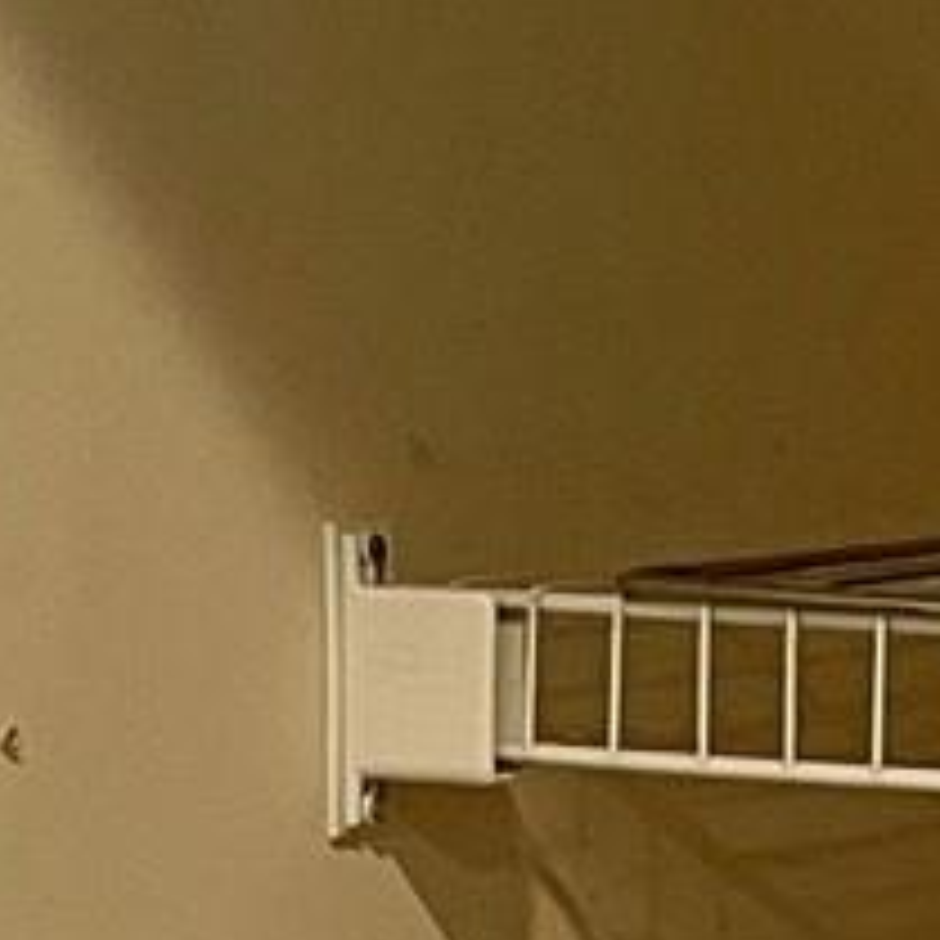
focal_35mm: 225
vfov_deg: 7.7
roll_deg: -0.9
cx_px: 989
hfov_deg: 7.7
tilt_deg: -6.9
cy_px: 1039
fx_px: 6913
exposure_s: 1/60
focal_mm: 5.1
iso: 200
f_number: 1.6
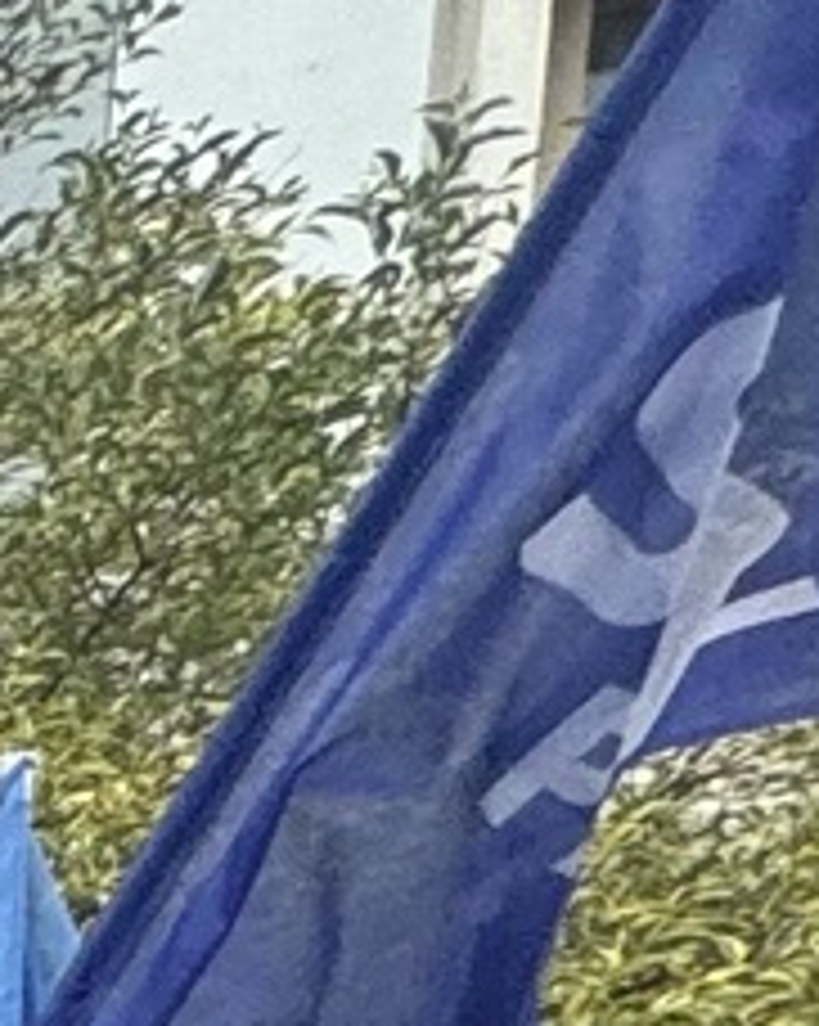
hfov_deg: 6.3
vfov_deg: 12.5
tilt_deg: -4.7
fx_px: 3641
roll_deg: -0.6
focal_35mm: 120
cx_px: -3303
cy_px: 2488
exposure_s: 1/453
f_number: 2.2
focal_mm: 2.22
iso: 40
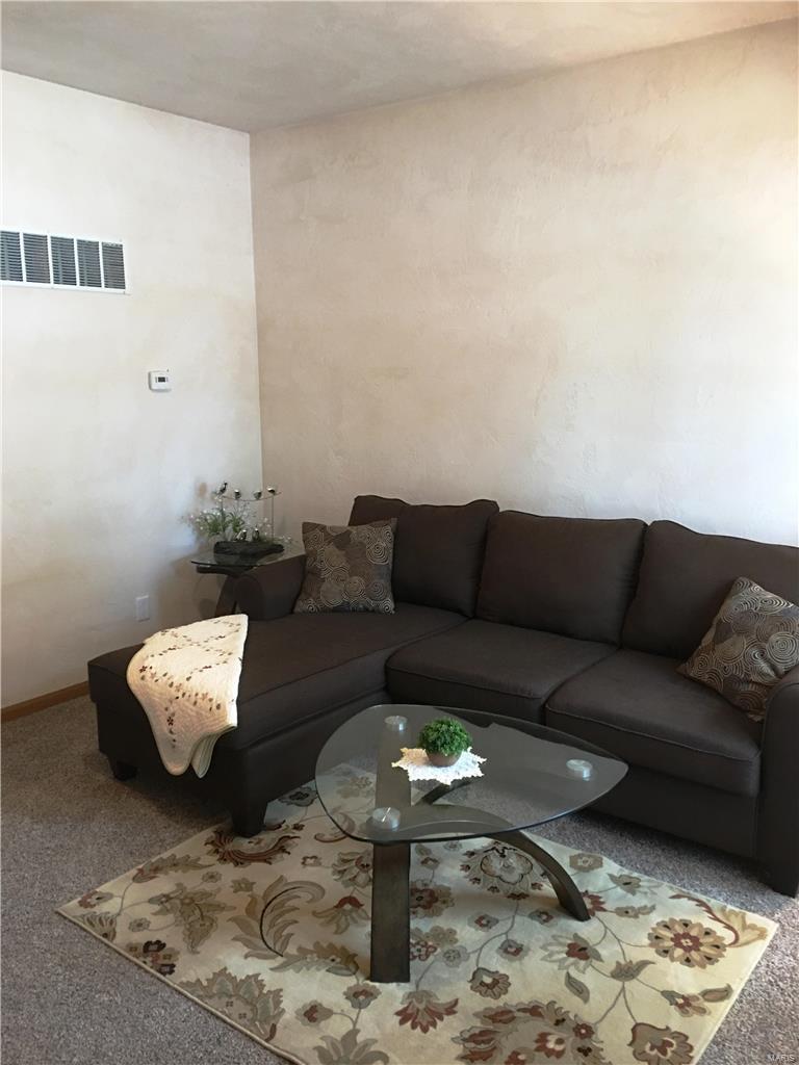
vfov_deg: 61.7
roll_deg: +0.4
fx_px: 892
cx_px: 400
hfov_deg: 48.2
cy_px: 532
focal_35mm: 29
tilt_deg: -9.6
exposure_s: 1/4
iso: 50
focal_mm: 4.15
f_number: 2.2
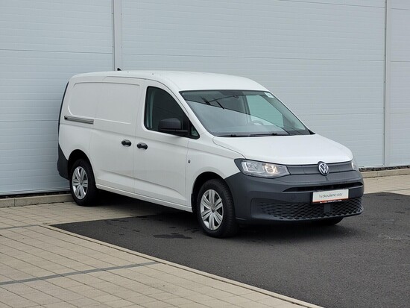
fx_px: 901
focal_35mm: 76
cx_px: 205
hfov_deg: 25.6
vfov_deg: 19.4
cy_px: 154
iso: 25
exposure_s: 1/285
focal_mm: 7.12
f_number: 2.4
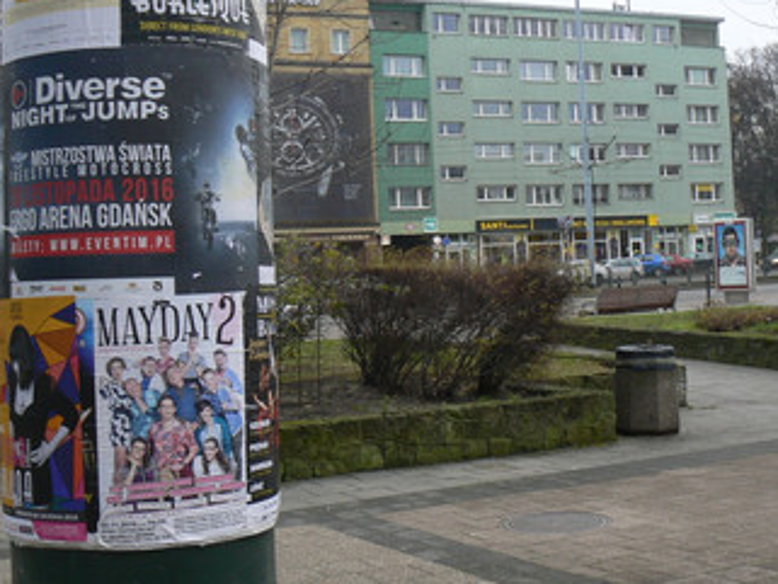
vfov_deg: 26.0
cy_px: 210
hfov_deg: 34.3
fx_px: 1259
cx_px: 383
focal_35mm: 56
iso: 80
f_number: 4
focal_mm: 6
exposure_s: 1/60
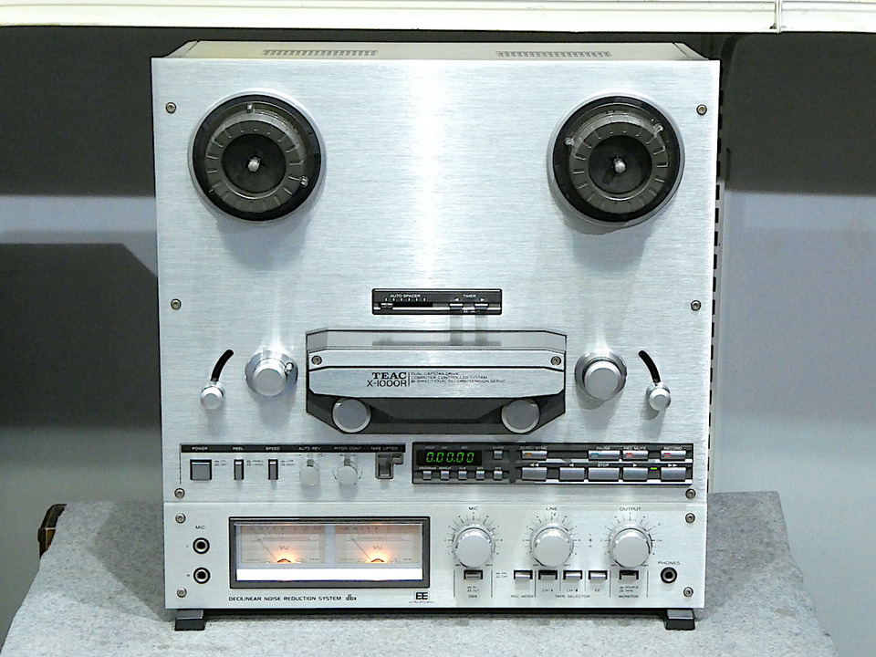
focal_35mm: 90
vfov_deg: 16.4
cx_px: 438
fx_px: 2278
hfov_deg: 21.8
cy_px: 328
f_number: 8
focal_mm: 16.1
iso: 1600
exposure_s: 1/20
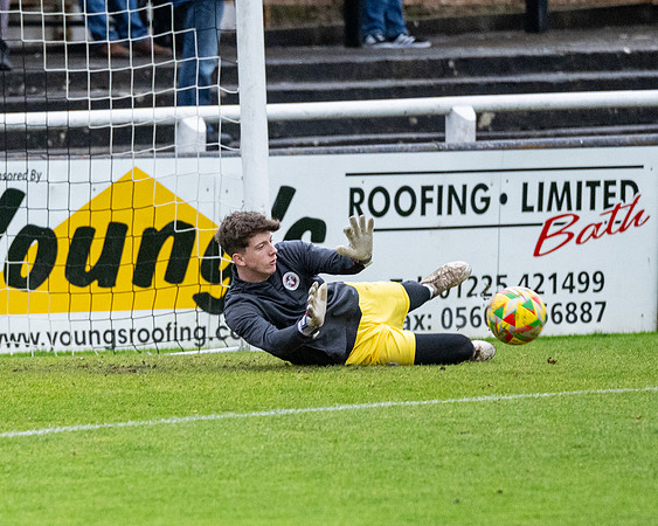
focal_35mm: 603
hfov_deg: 3.2
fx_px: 11741
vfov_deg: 2.6
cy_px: 450
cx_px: 103
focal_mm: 200
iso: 1600
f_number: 2.8
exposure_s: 1/1250
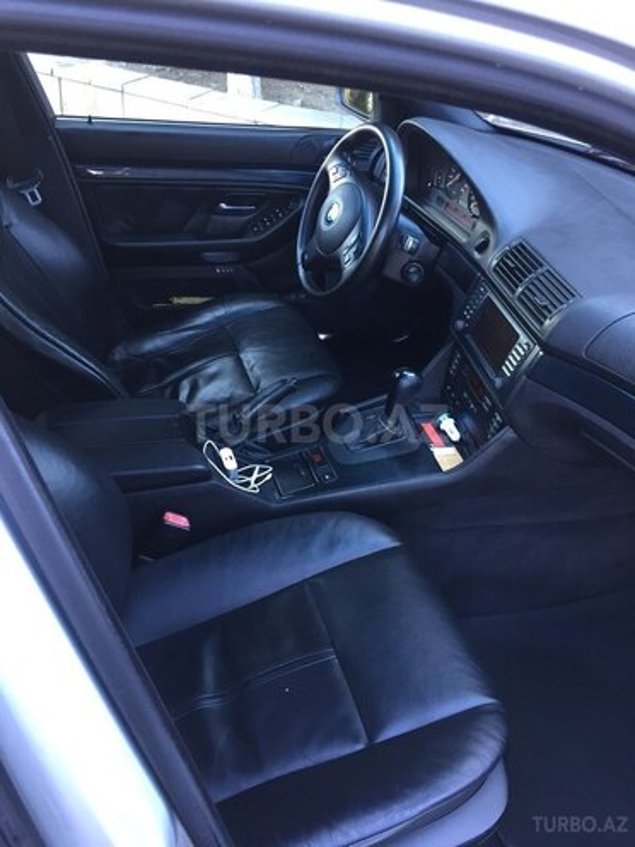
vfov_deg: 61.7
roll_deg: -7.6
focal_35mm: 29
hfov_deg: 48.2
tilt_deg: -36.4
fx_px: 709
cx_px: 318
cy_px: 424
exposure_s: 1/33
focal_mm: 4.15
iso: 80
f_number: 2.2
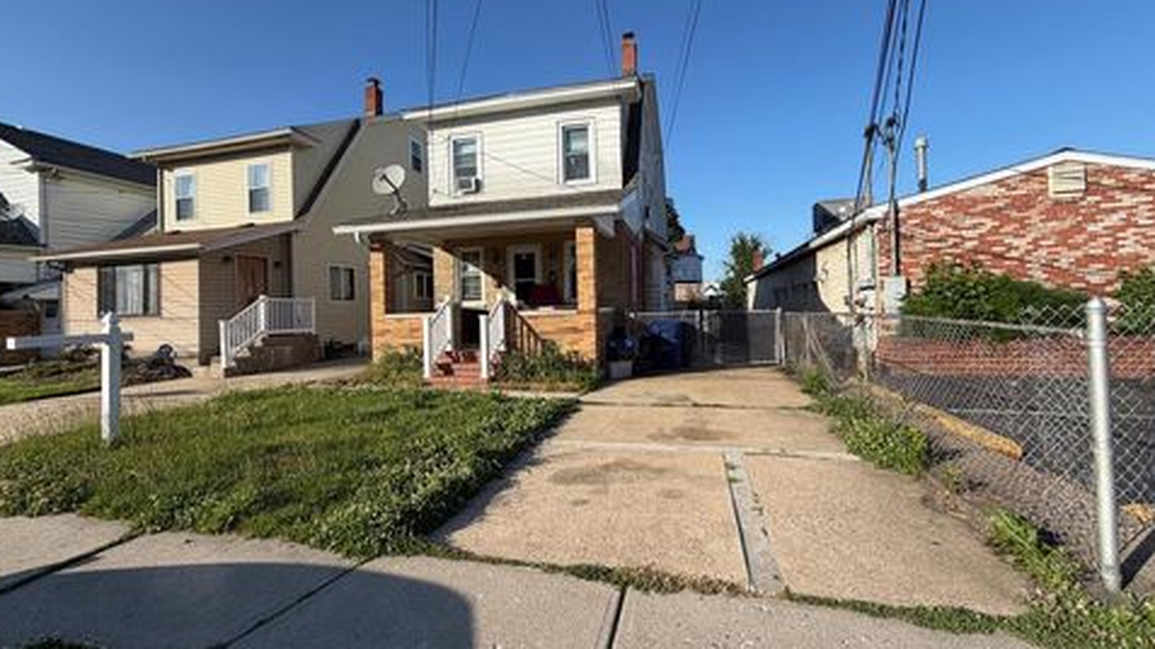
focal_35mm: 16
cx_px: 569
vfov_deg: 67.0
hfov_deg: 99.4
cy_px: 309
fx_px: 490
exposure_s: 1/770
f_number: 2.2
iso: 25
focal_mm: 2.22
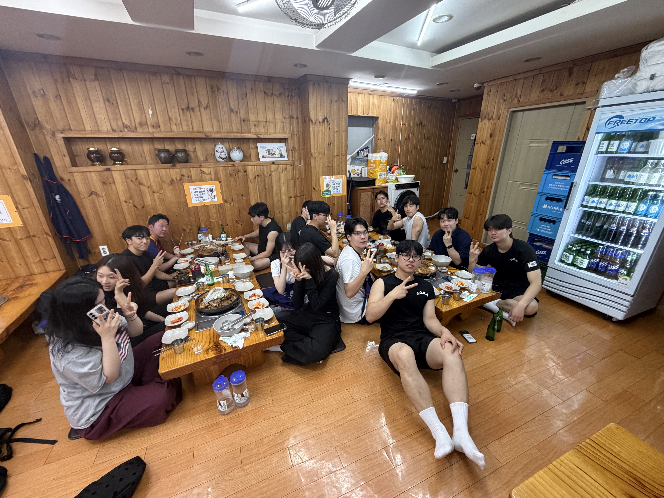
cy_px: 249
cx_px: 332
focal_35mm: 14
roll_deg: +0.8
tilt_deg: -21.2
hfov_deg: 102.1
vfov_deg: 85.7
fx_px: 269
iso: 400
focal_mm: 2.22
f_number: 2.2
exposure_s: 1/60
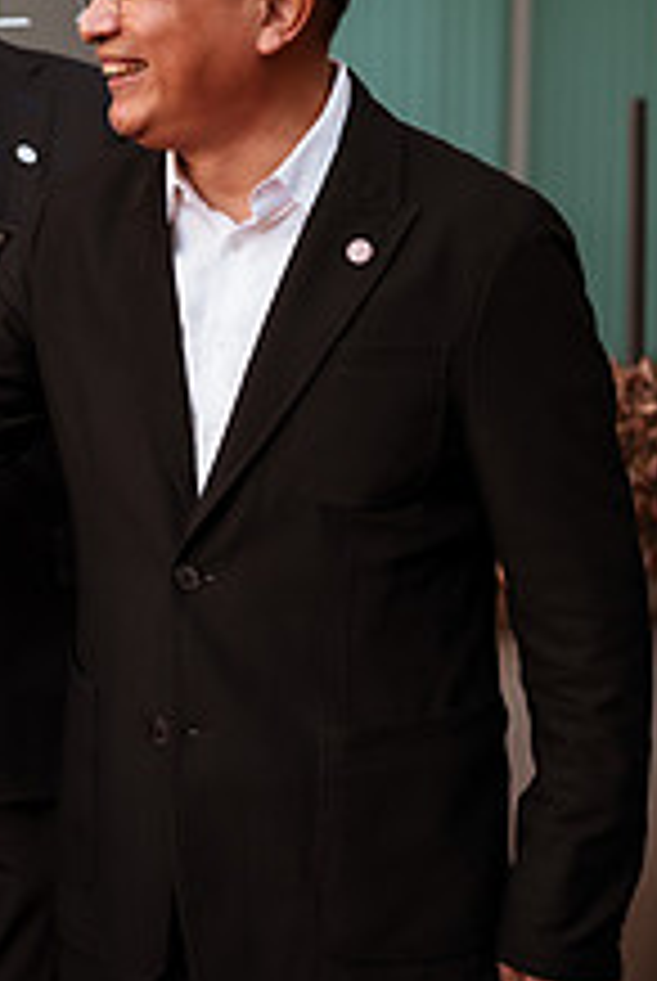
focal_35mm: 93
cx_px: -144
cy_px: 349
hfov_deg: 14.3
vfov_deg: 21.8
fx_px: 2538
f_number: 1.8
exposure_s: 1/400
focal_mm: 35
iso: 200
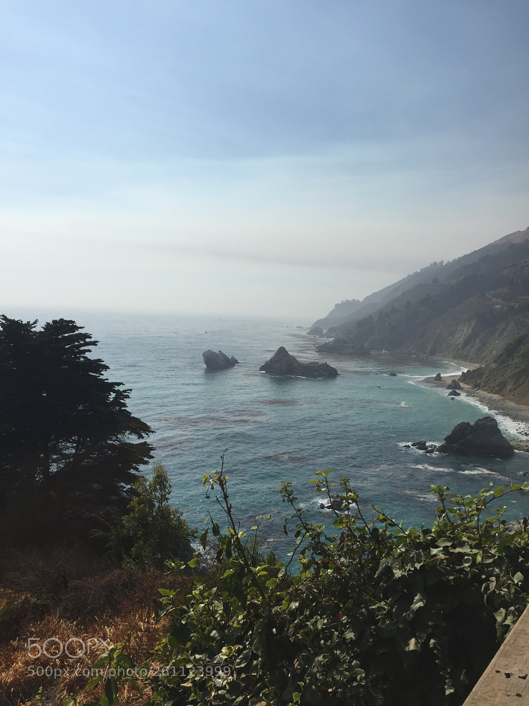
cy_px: 353
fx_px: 591
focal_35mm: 29
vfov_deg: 61.7
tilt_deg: -4.3
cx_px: 264
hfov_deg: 48.2
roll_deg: -3.3
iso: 32
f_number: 2.2
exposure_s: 1/6623
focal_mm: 4.15
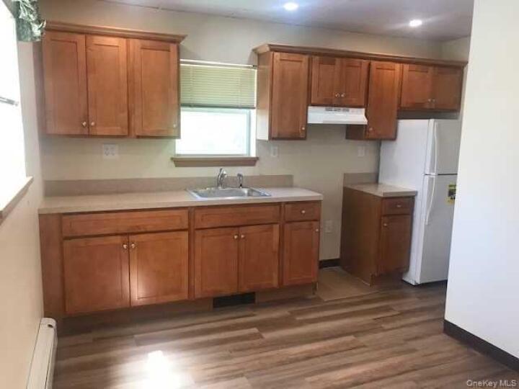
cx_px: 260
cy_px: 194
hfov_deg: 63.4
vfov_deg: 49.7
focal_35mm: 28
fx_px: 420
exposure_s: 1/30
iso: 25
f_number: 1.8
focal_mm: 3.99
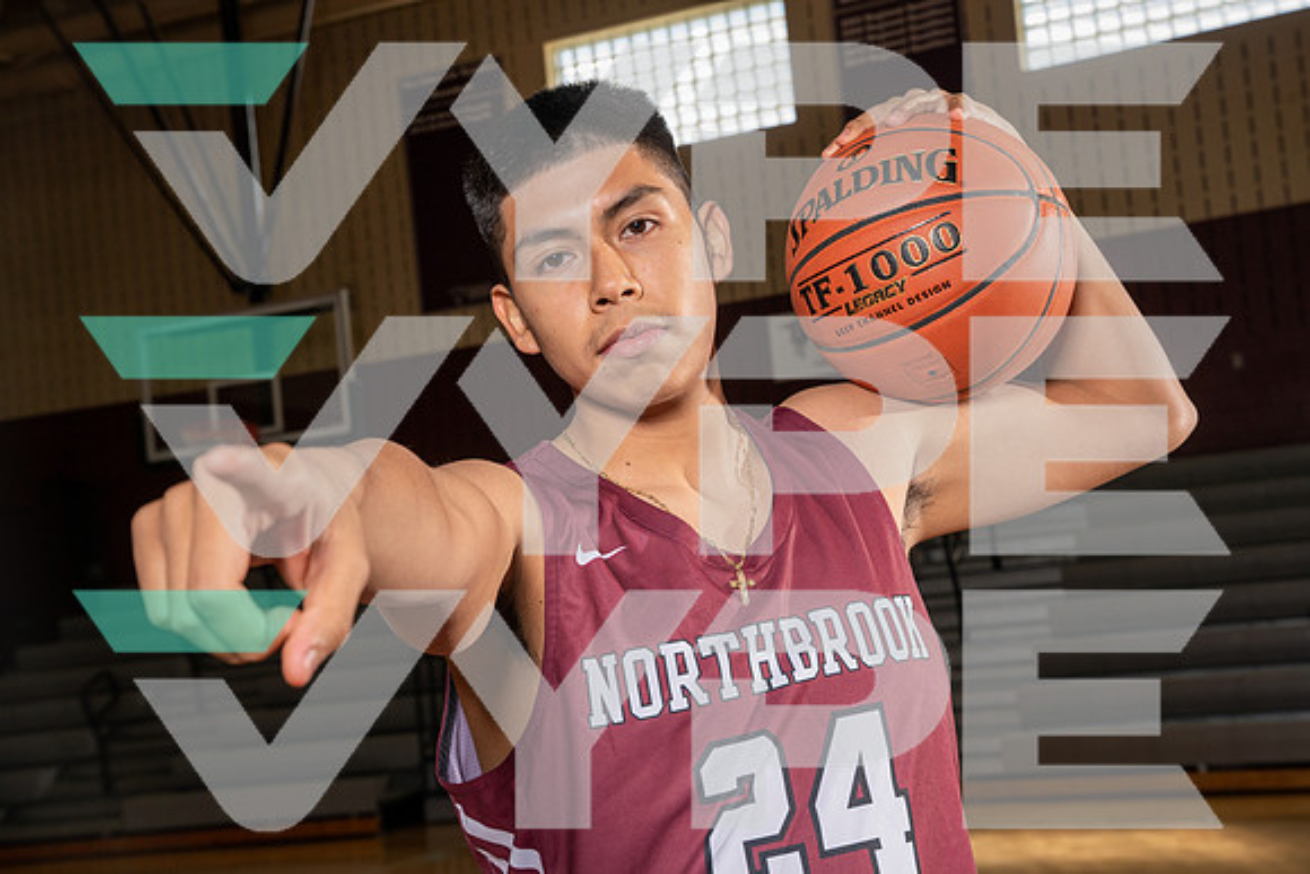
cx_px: 655
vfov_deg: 25.5
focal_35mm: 53
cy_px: 437
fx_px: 1929
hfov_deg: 37.5
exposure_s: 1/250
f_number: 8
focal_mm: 53
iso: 500
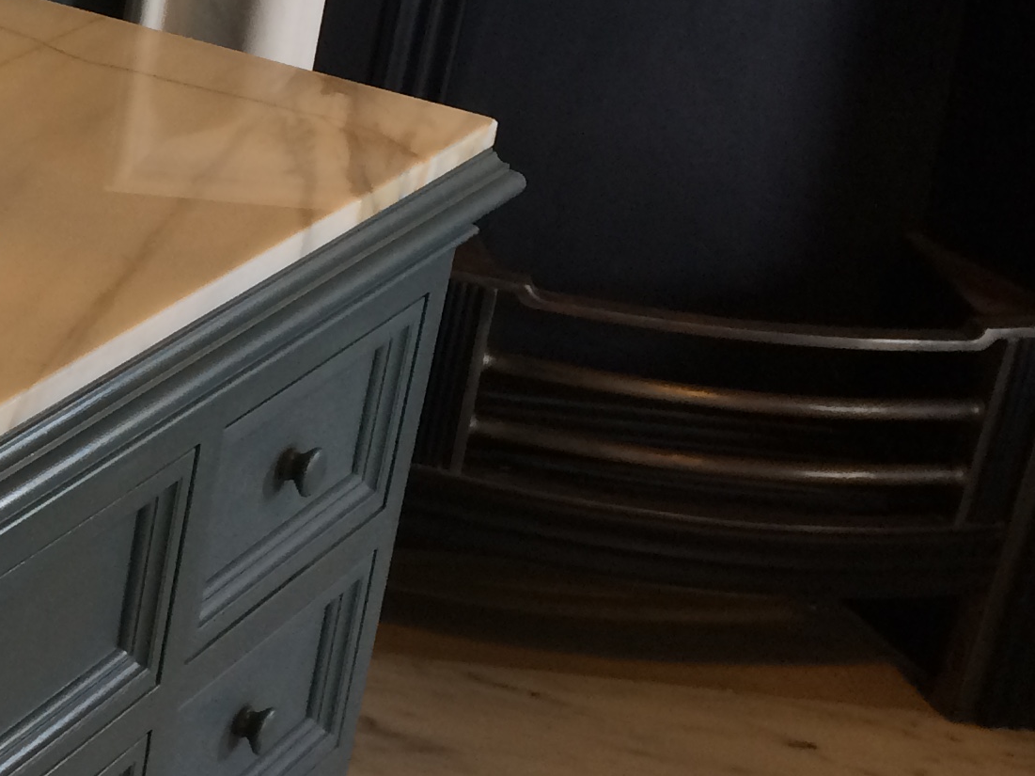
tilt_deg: -23.5
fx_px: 2571
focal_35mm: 86
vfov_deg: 17.1
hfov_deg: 20.0
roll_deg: -1.8
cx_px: -475
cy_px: 206
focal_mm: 4.15
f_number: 2.2
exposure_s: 1/33
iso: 100
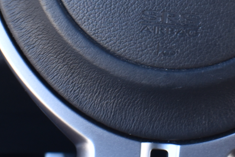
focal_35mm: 147
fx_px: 960
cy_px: -79
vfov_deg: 9.1
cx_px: 158
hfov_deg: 13.9
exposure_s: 1/25
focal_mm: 18
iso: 125
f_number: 6.3
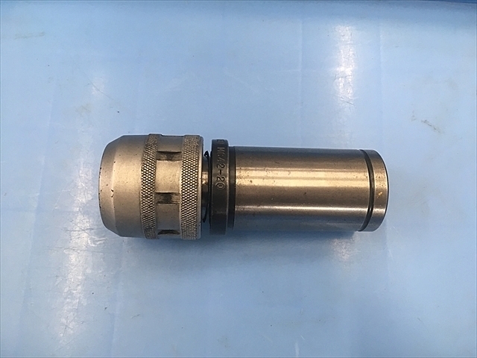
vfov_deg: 48.2
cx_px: 238
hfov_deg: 61.7
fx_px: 400
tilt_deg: -76.5
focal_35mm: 29
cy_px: 179
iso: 50
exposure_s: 1/30
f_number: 2.2
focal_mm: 4.15
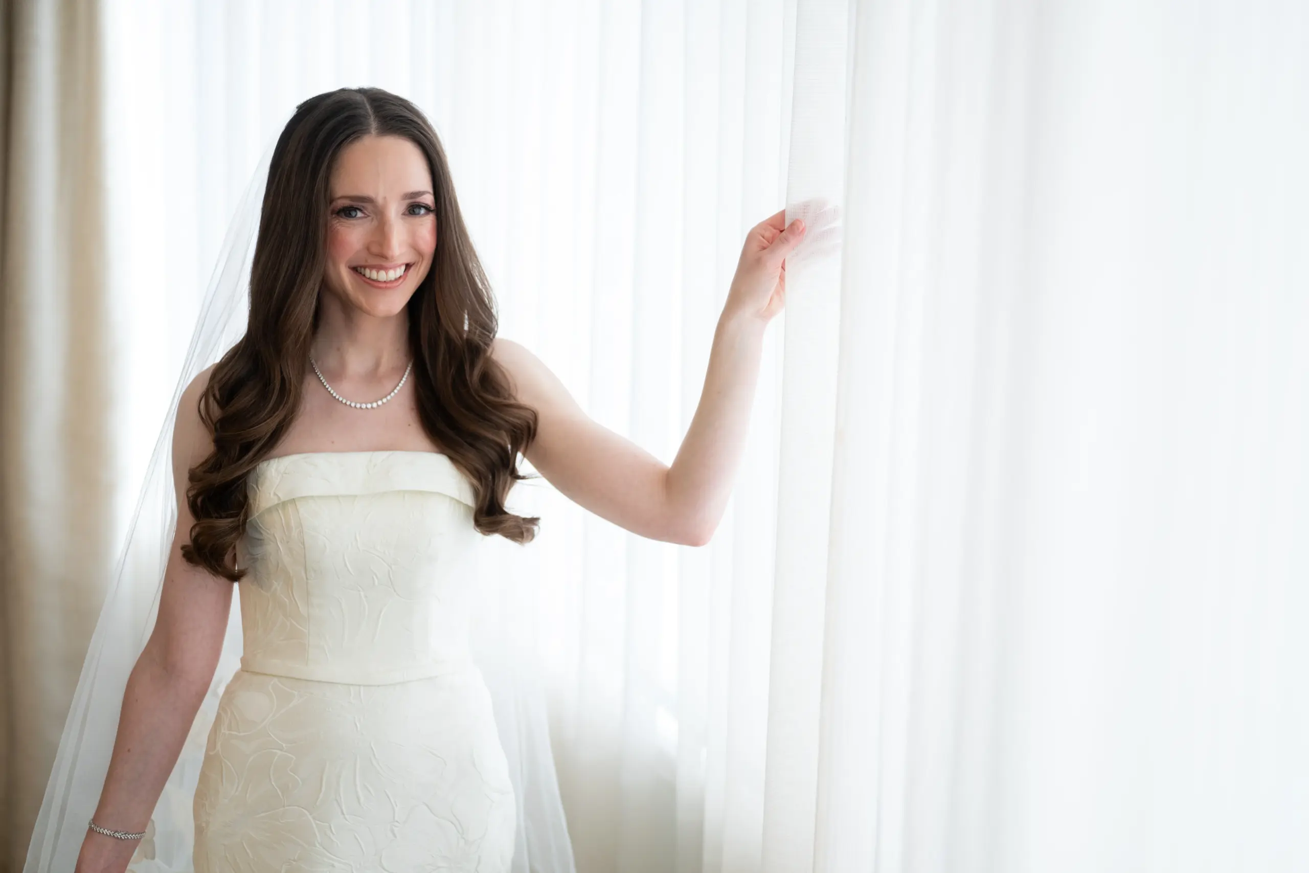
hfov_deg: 39.6
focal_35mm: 50
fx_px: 1818
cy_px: 436
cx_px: 654
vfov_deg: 27.0
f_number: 2
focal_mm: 50
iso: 640
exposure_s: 1/200
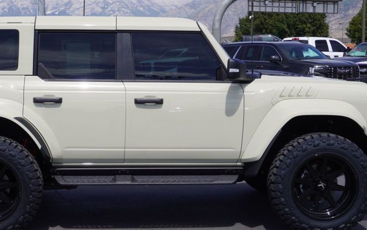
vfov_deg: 17.6
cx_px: 131
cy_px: 133
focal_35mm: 74
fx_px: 740
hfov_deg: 27.7
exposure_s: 1/160
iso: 100
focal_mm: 30
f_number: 11
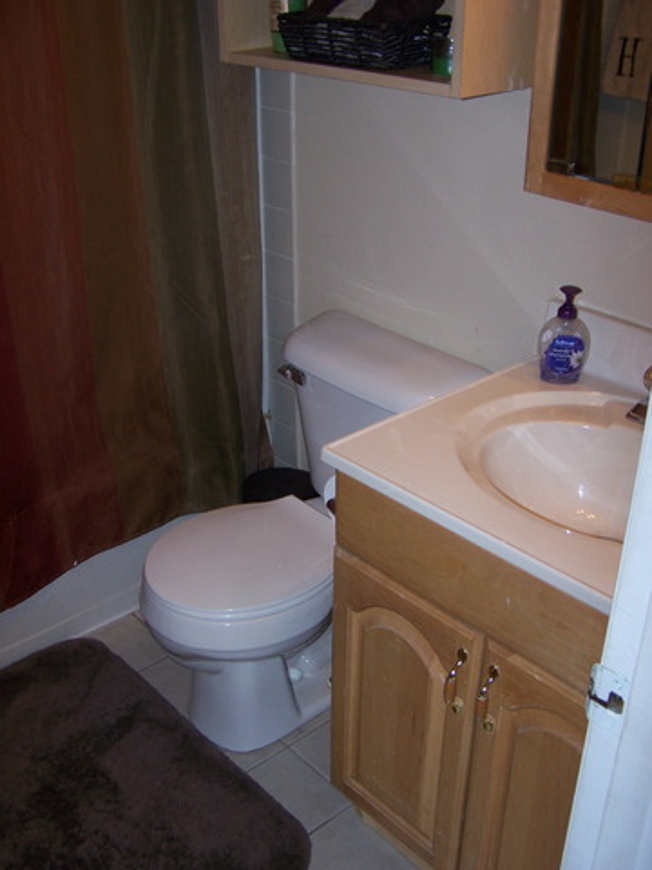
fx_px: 954
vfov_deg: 49.0
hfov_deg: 37.7
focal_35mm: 38
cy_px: 435
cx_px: 326
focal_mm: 6.3
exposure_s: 1/60
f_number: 2.8
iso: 140
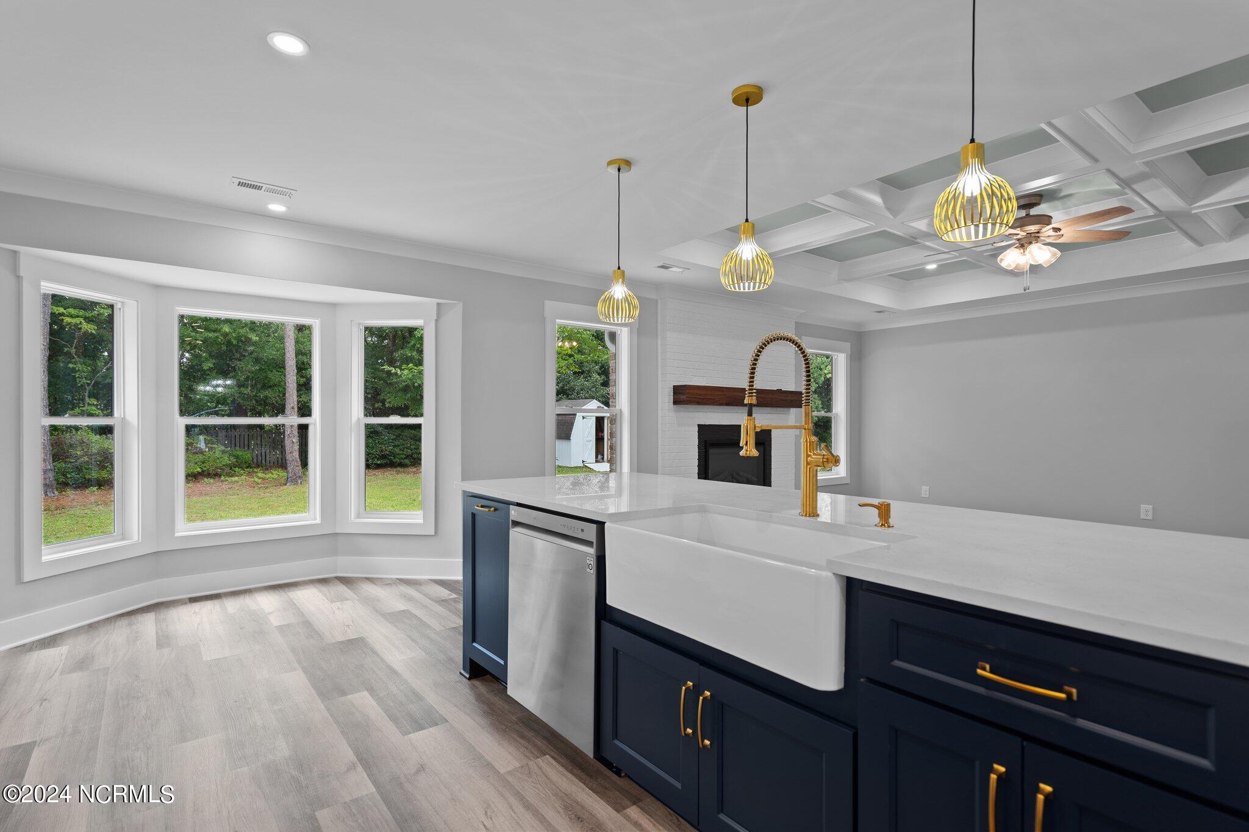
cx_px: 624
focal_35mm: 17
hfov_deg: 93.3
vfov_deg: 70.4
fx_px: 590
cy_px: 416
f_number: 4
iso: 250
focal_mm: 17
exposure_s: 1/8
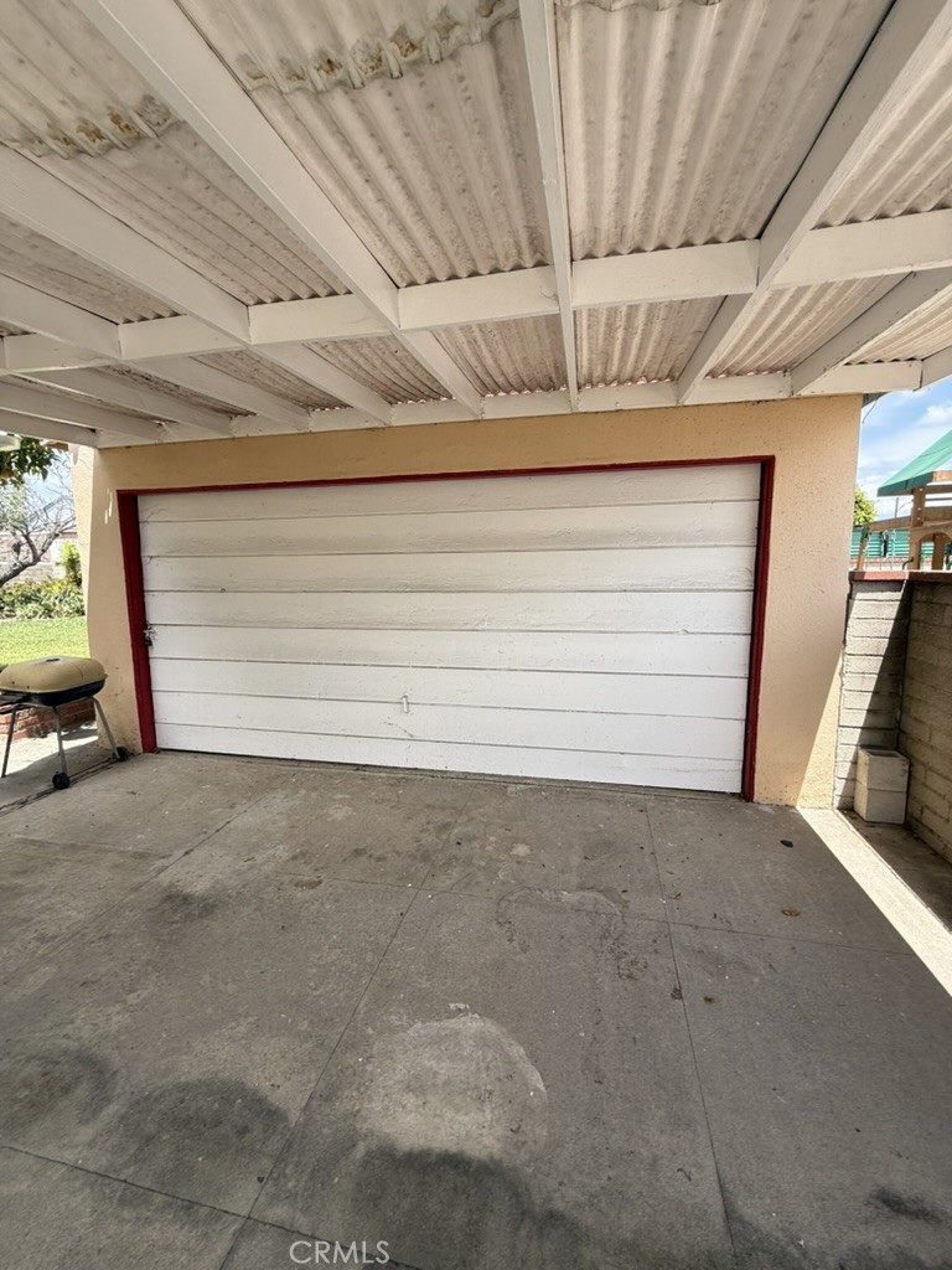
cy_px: 635
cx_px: 476
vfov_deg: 102.1
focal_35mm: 14
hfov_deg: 85.7
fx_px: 513
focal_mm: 2.22
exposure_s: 1/540
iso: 50
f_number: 2.2
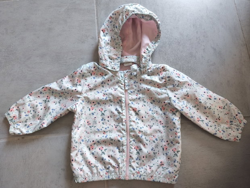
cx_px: 125
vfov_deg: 58.9
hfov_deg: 73.9
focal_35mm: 23
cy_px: 94
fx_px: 166
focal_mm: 6.57
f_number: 1.6
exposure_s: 1/100
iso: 250
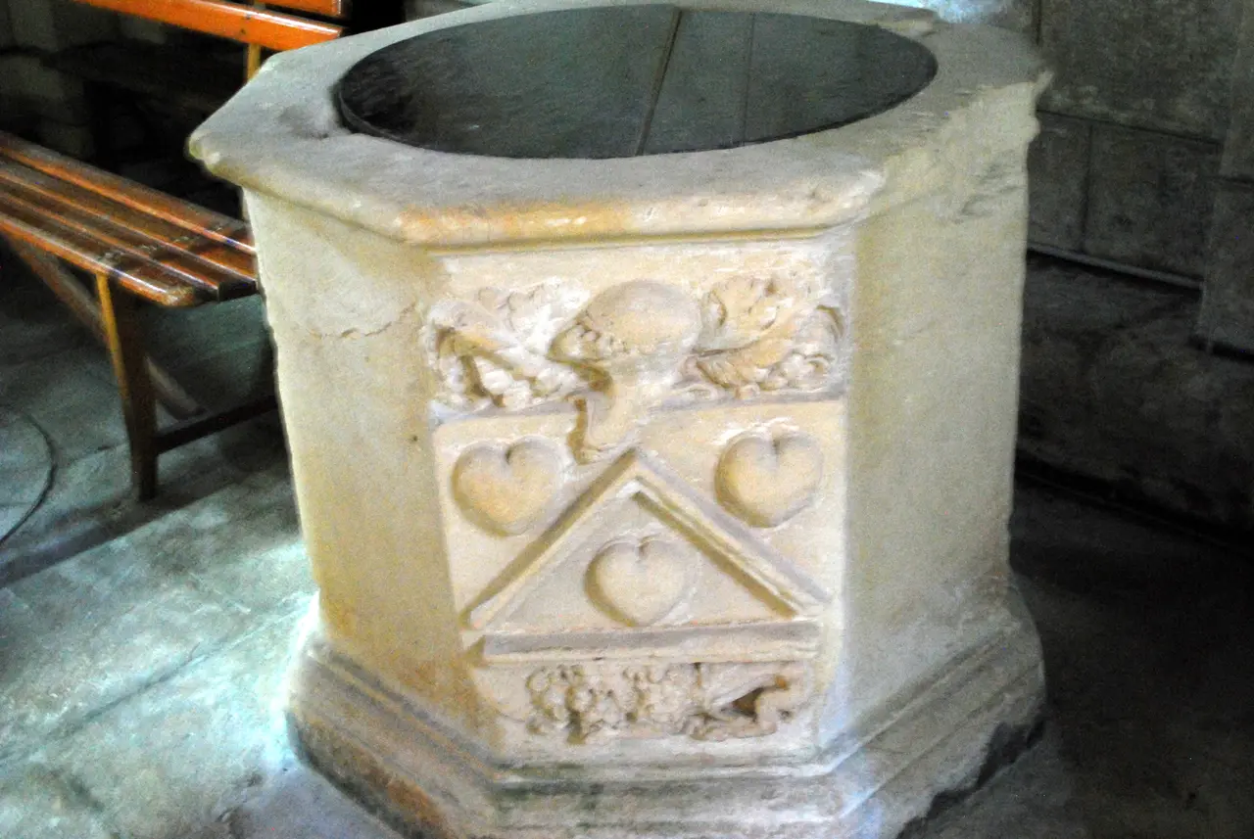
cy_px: 420
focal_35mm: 45
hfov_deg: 43.6
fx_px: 1569
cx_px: 627
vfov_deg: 29.9
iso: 1600
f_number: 4.8
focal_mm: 30
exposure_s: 1/5
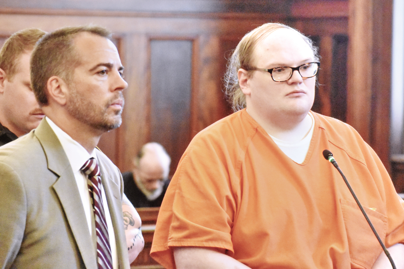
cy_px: 134
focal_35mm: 195
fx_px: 2188
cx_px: 202
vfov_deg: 7.0
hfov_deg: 10.5
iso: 16000
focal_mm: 130
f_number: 6.3
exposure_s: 1/160
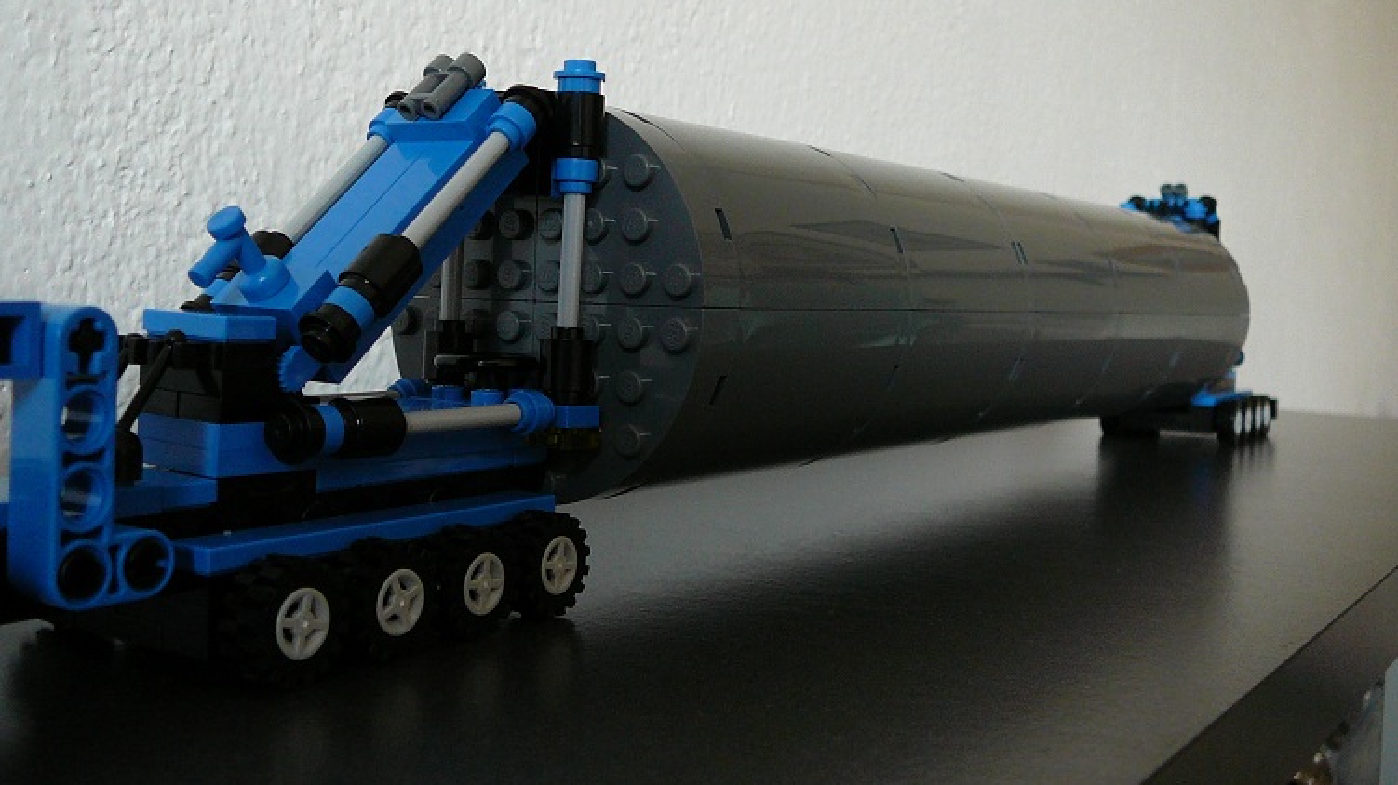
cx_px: 685
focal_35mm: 39
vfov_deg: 30.3
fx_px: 1445
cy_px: 313
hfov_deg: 51.6
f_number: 2.8
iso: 200
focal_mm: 5.2
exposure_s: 1/30
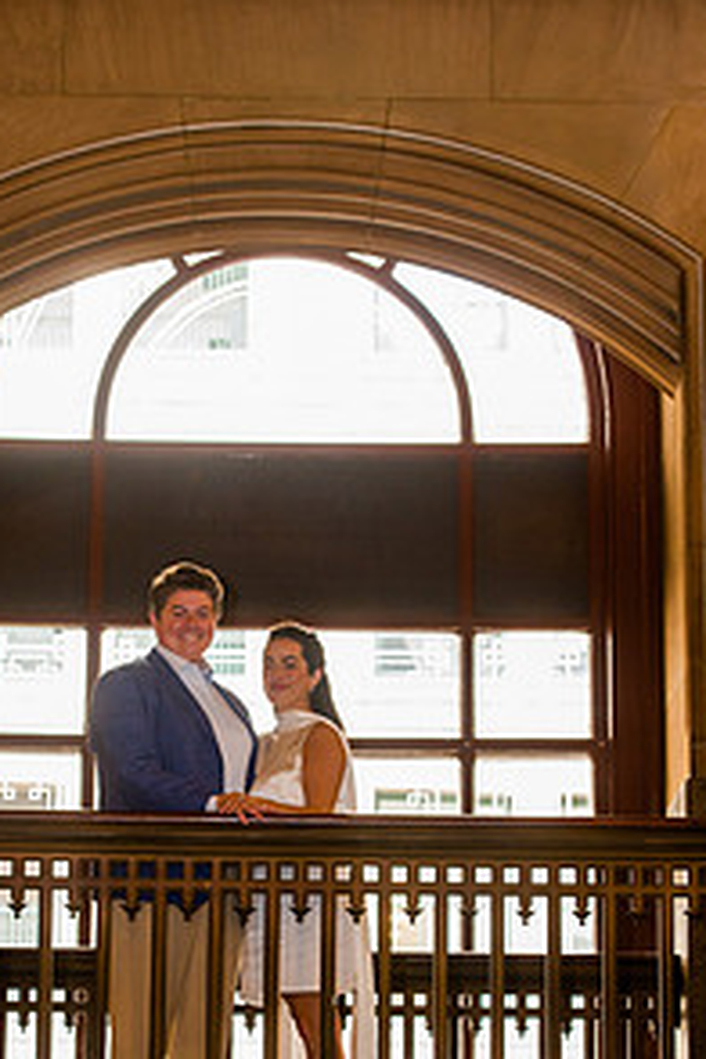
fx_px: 3147
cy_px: 774
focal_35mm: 107
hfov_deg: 12.8
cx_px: 234
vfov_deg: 19.0
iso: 1600
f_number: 4
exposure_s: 1/100
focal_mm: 70
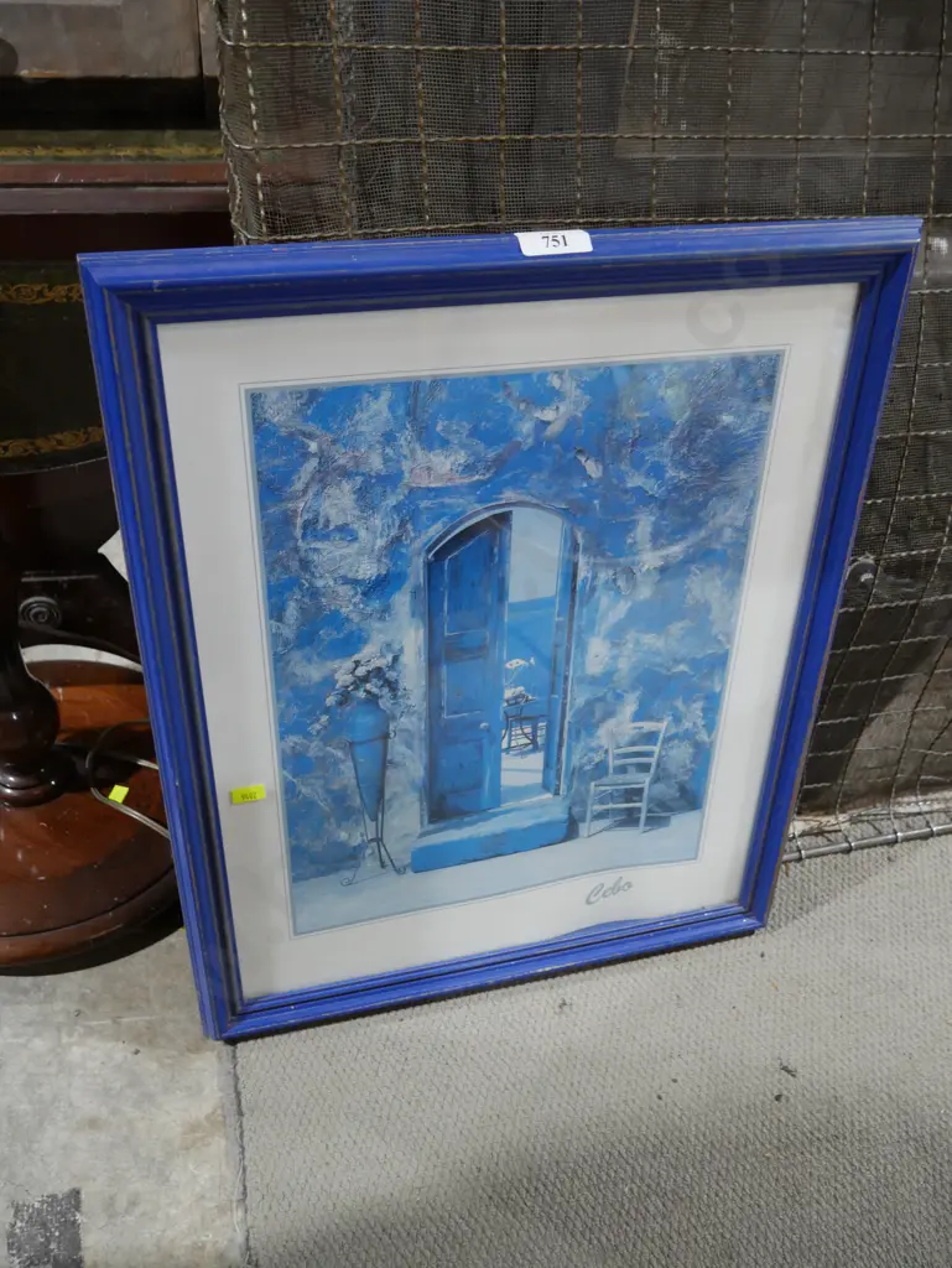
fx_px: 1172
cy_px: 634
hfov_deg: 44.2
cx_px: 476
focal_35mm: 32
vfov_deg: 56.8
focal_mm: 16
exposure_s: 1/60
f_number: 4
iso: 800
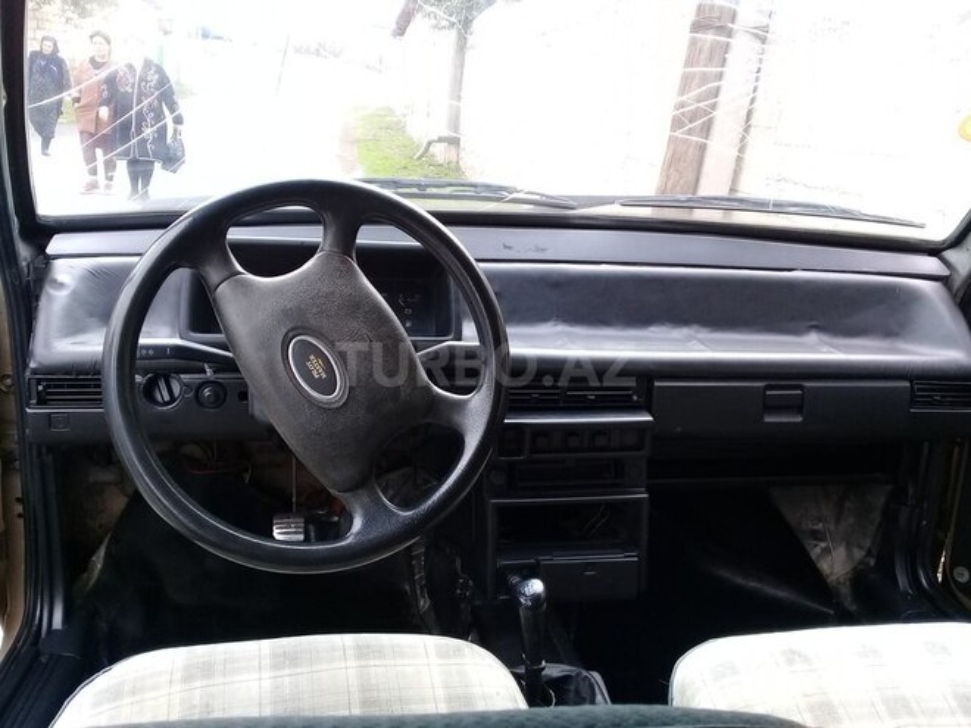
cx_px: 486
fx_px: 870
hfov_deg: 58.4
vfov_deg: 45.4
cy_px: 364
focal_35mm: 31
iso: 50
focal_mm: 3.3
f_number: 2.2
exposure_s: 1/100
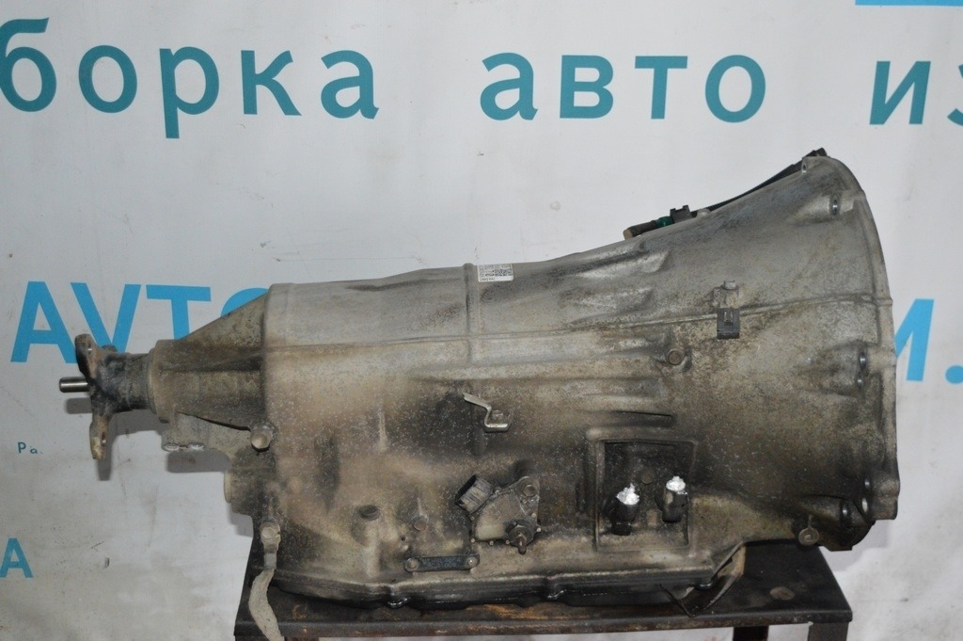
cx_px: 482
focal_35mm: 51
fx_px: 1363
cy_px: 320
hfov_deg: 38.9
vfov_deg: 26.4
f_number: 4.5
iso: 2500
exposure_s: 1/60
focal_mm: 34
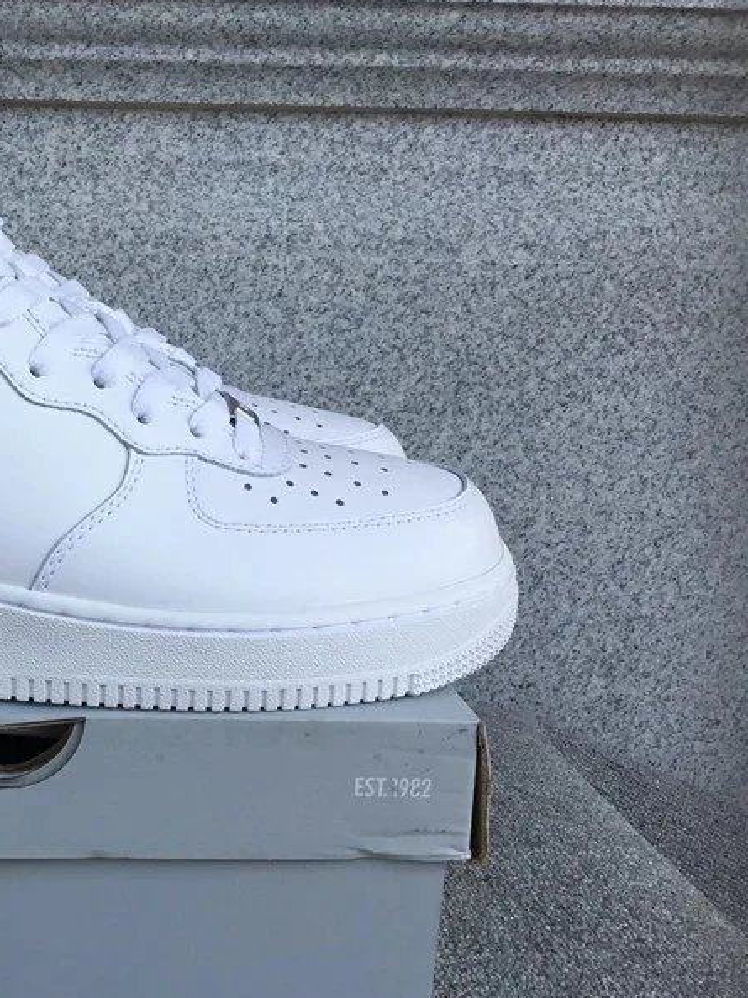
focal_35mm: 47
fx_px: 1355
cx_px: 0
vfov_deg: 40.4
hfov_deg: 28.9
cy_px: 538
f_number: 2.4
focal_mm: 3.3
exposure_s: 1/741
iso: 25
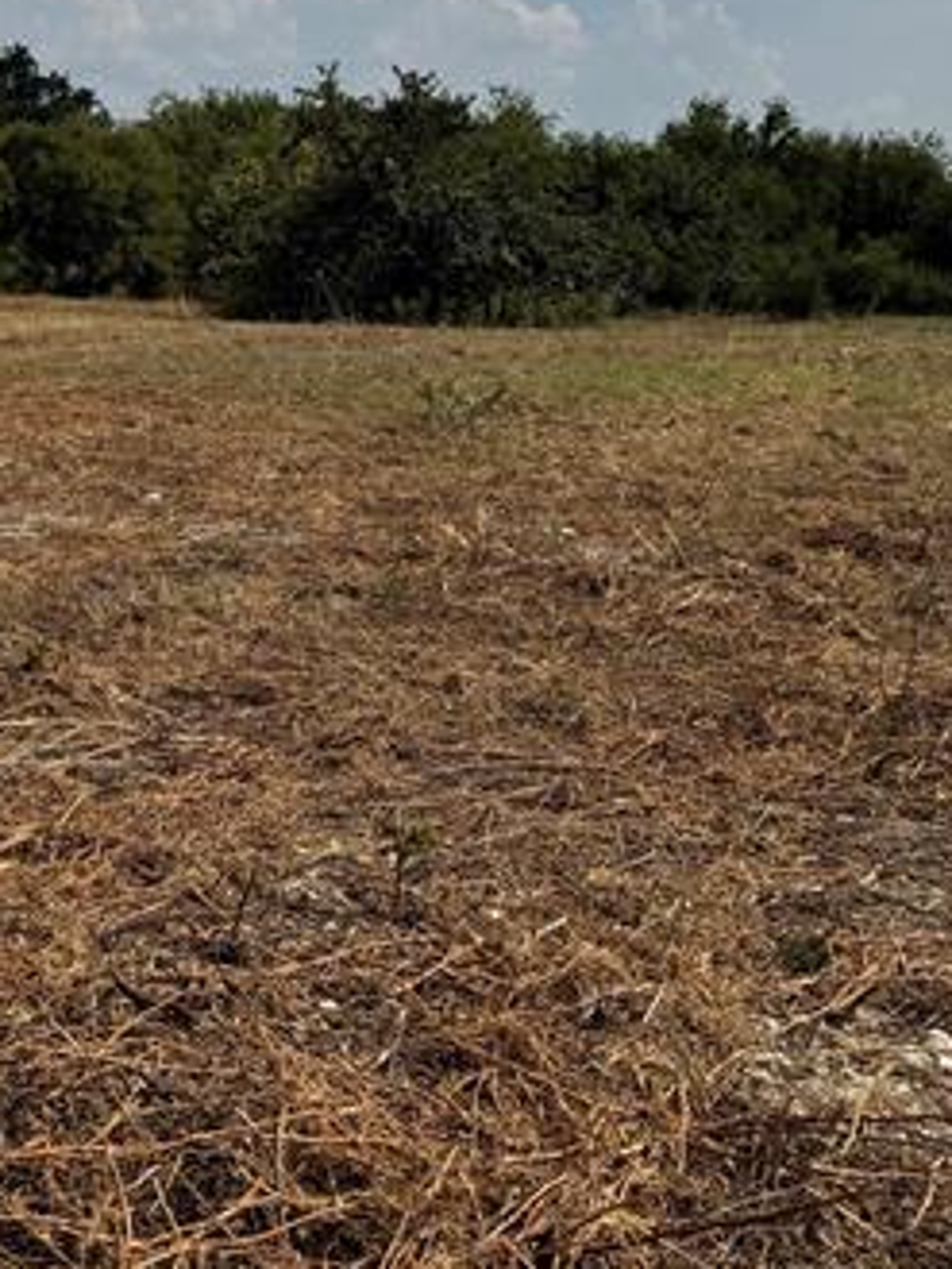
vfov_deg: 33.9
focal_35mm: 56
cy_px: 374
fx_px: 2052
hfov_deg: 25.4
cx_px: 112
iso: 80
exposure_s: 1/9009
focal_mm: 6.76
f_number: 1.78
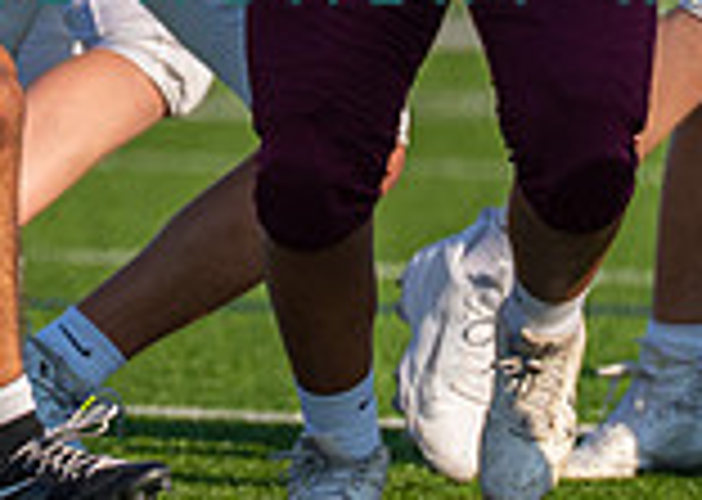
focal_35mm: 1414
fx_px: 28155
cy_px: -83
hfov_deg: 1.4
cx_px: -20
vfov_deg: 1.0
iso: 125
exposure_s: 1/3200
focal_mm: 200
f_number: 2.8
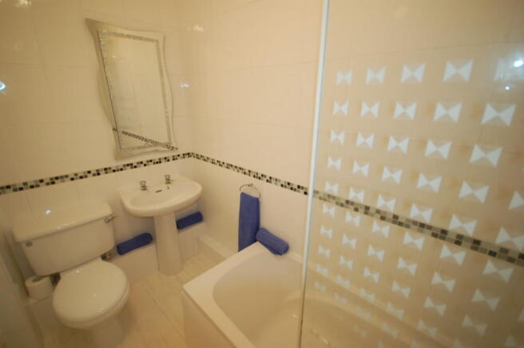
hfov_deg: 100.4
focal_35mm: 15
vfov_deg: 77.2
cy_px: 174
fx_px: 218
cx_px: 262
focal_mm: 10
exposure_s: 1/20
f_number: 4
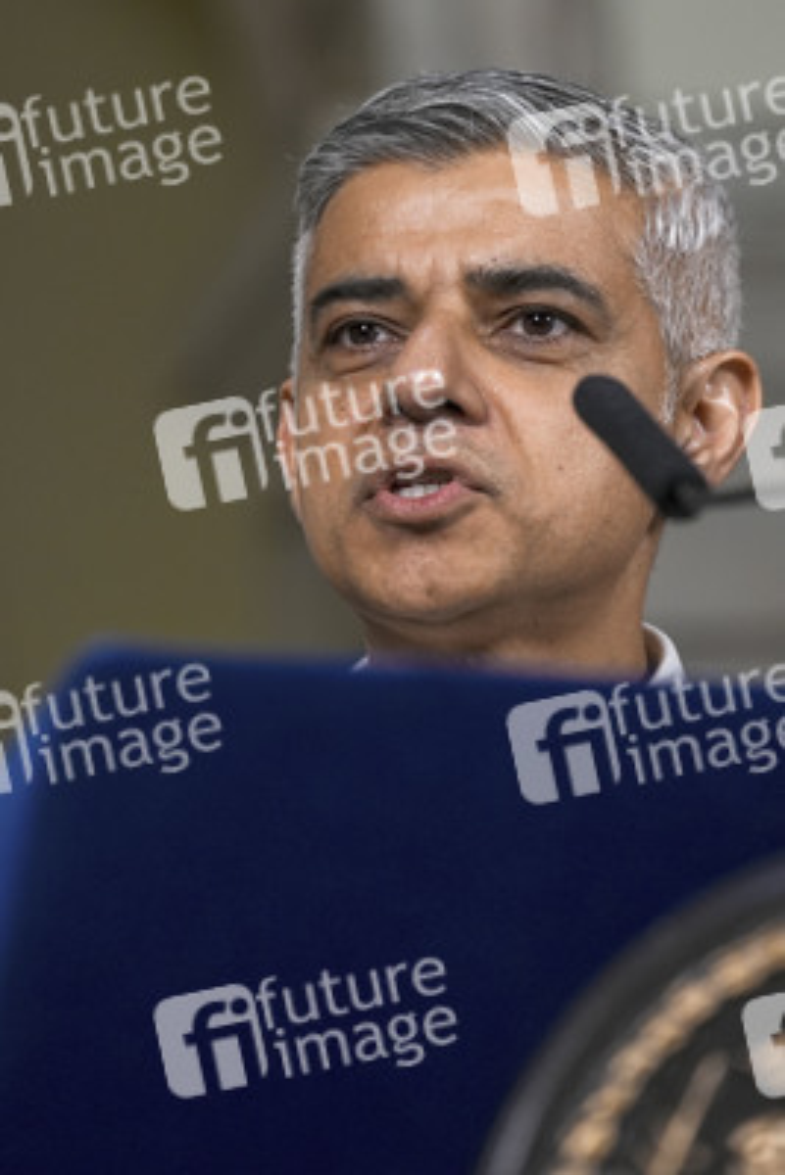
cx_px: 392
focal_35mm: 192
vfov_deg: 10.7
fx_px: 6274
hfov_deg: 7.2
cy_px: 588
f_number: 5.6
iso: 2500
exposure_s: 1/400
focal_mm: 192
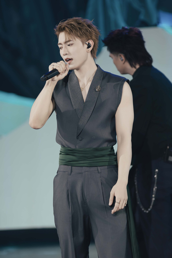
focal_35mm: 450
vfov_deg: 4.6
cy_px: 129
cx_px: 86
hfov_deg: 3.1
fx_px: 3225
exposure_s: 1/400
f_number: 2.8
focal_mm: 300
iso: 320
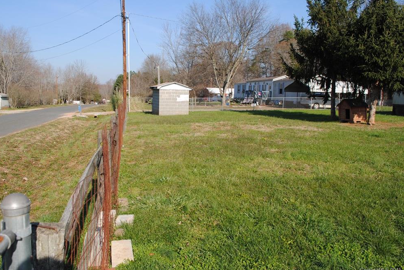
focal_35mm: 28
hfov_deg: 65.4
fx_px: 314
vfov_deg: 46.4
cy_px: 134
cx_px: 195
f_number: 8
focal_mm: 18
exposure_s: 1/250
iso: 100
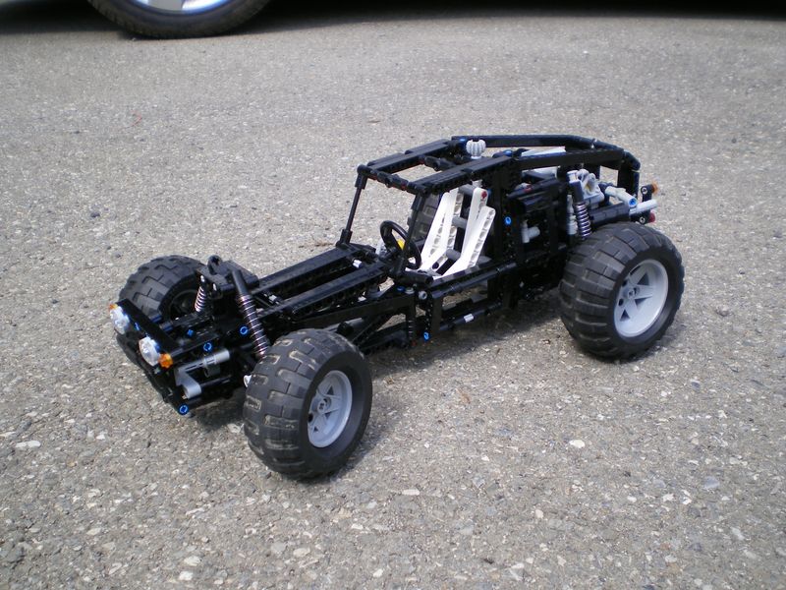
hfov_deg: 49.0
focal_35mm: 38
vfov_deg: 37.7
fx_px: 863
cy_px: 295
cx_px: 393
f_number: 3.1
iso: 64
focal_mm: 6.3
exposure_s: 1/160
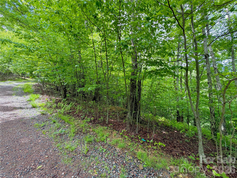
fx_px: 96
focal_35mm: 14
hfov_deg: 102.1
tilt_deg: +1.2
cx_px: 118
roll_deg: +3.4
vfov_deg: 85.7
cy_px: 89
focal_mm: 2.22
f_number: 2.2
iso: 80
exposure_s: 1/121
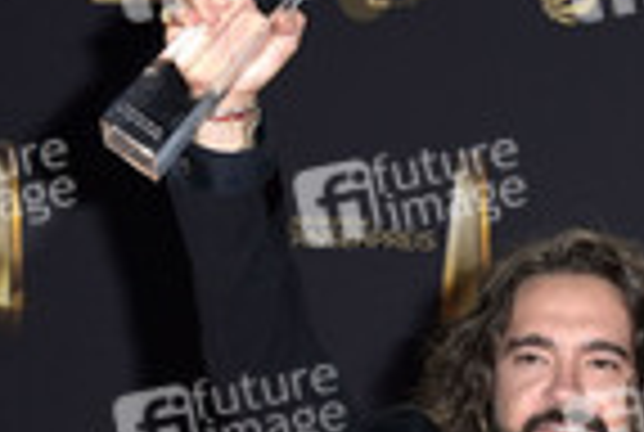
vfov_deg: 5.6
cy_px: 531
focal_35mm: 245
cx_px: 741
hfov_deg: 8.3
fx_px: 4392
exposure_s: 1/250
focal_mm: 78
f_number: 7.1
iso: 800
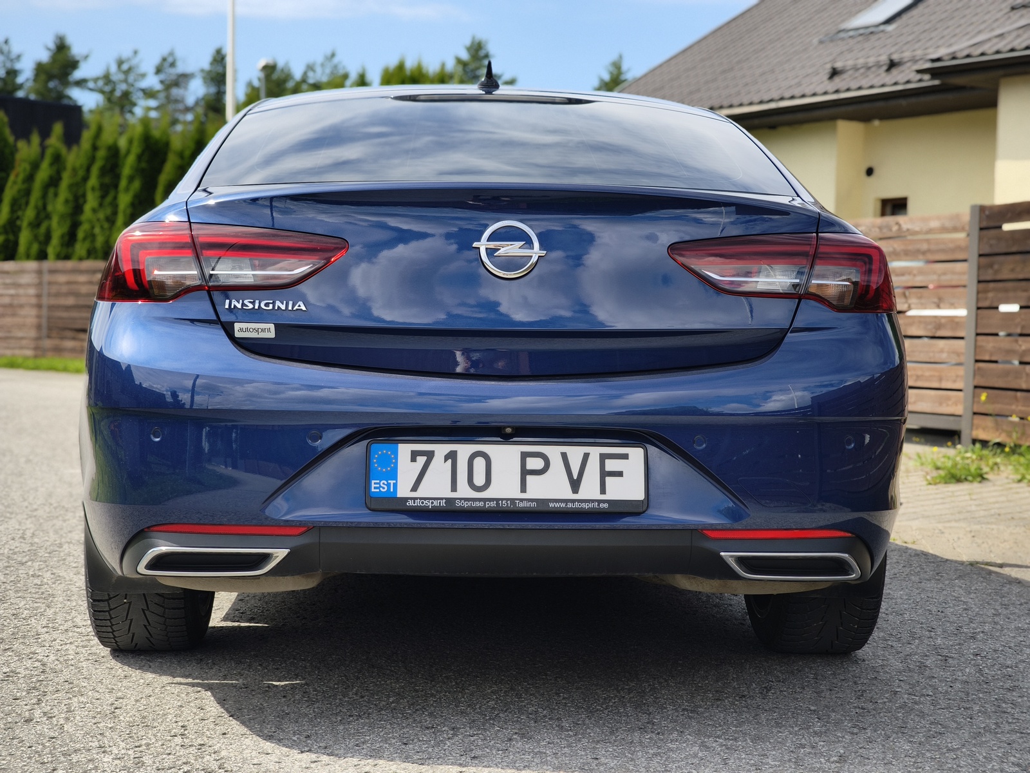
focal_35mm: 60
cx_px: 515
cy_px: 386
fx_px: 1785
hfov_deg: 32.2
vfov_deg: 24.4
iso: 50
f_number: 2
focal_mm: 8.8
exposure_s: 1/418
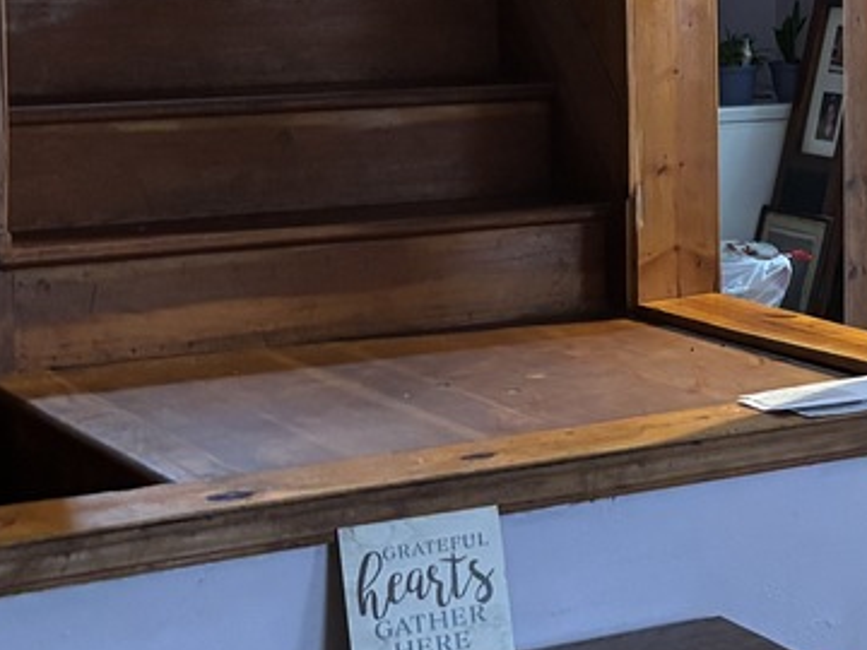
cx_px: 1245
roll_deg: +1.0
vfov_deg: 14.1
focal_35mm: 104
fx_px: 2605
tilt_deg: -3.1
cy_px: 91
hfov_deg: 17.3
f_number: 1.6
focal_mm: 5.96
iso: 320
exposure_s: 1/60
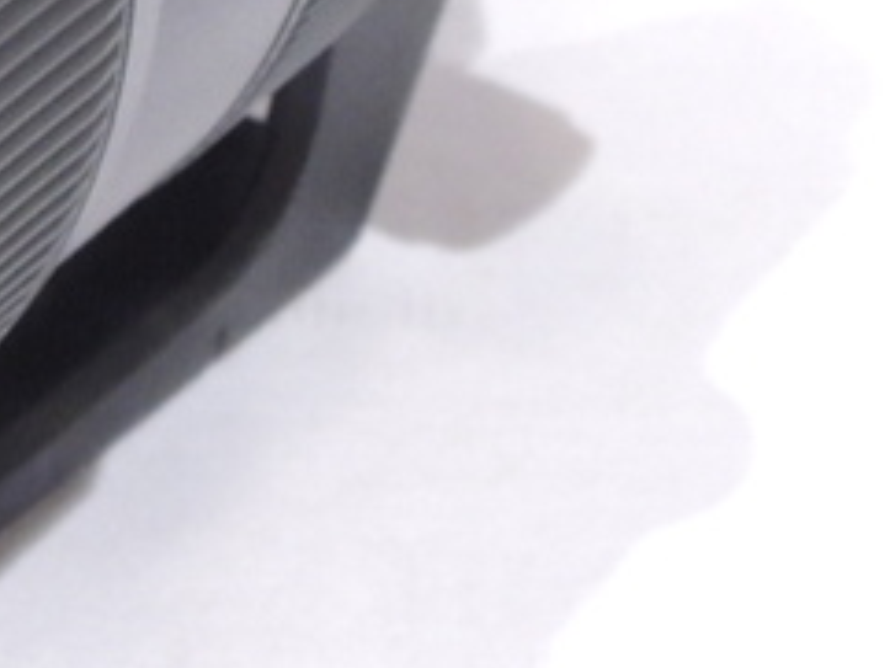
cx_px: -454
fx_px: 5762
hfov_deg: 8.6
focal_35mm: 224
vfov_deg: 6.6
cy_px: -258
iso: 400
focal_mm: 8.1
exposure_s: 1/25
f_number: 5
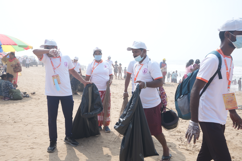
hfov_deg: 54.4
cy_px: 80
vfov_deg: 37.9
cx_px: 121
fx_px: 235
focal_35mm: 35
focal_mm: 35
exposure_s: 1/250
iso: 200
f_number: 9.5
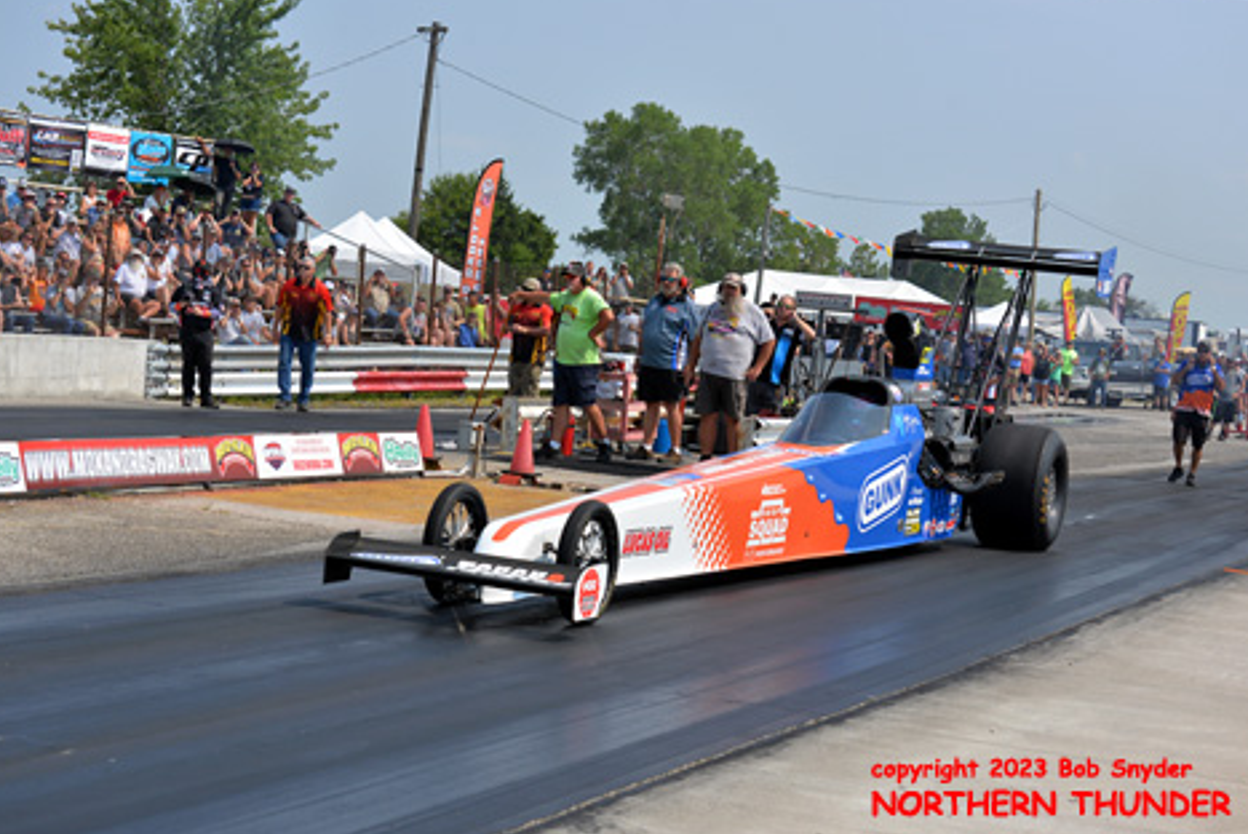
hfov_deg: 27.0
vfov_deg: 18.2
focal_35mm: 75
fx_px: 2602
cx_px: 609
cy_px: 428
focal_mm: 70
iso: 400
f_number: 7.1
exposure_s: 1/1600
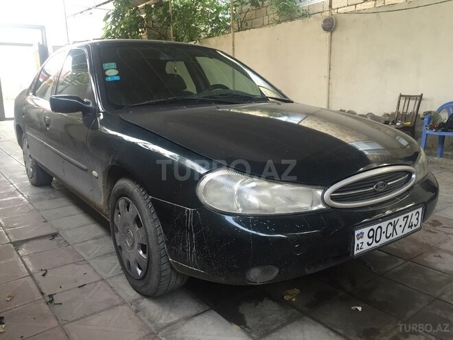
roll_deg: +0.0
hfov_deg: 61.7
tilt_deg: -11.4
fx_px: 380
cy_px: 170
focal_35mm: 29
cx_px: 226
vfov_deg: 48.2
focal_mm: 4.15
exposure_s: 1/33
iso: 40
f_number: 2.2
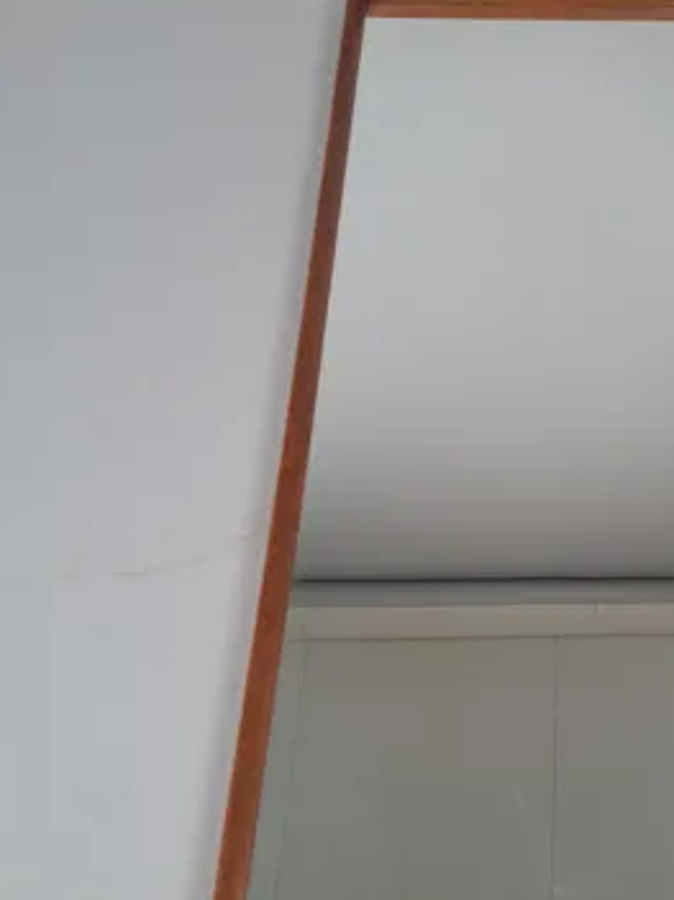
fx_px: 1065
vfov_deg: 45.8
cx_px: 546
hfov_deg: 34.0
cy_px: 449
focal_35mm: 41
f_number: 1.8
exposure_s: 1/50
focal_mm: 5.23
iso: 50
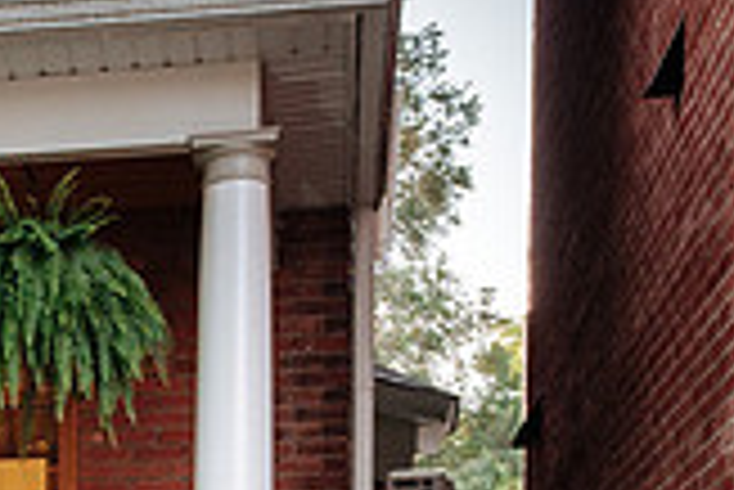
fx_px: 1959
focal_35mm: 96
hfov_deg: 19.9
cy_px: 843
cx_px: -149
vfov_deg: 13.1
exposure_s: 1/250
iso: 800
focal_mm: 18.2
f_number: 4
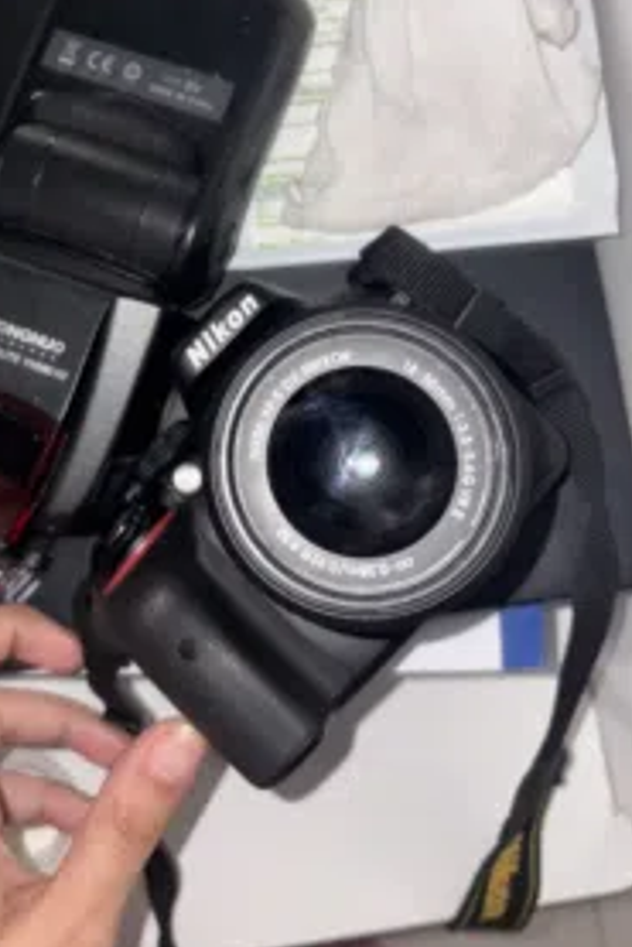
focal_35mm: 39
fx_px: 1026
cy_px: 338
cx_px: 243
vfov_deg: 48.9
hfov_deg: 34.1
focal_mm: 5.96
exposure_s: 1/4
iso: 32
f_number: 1.6
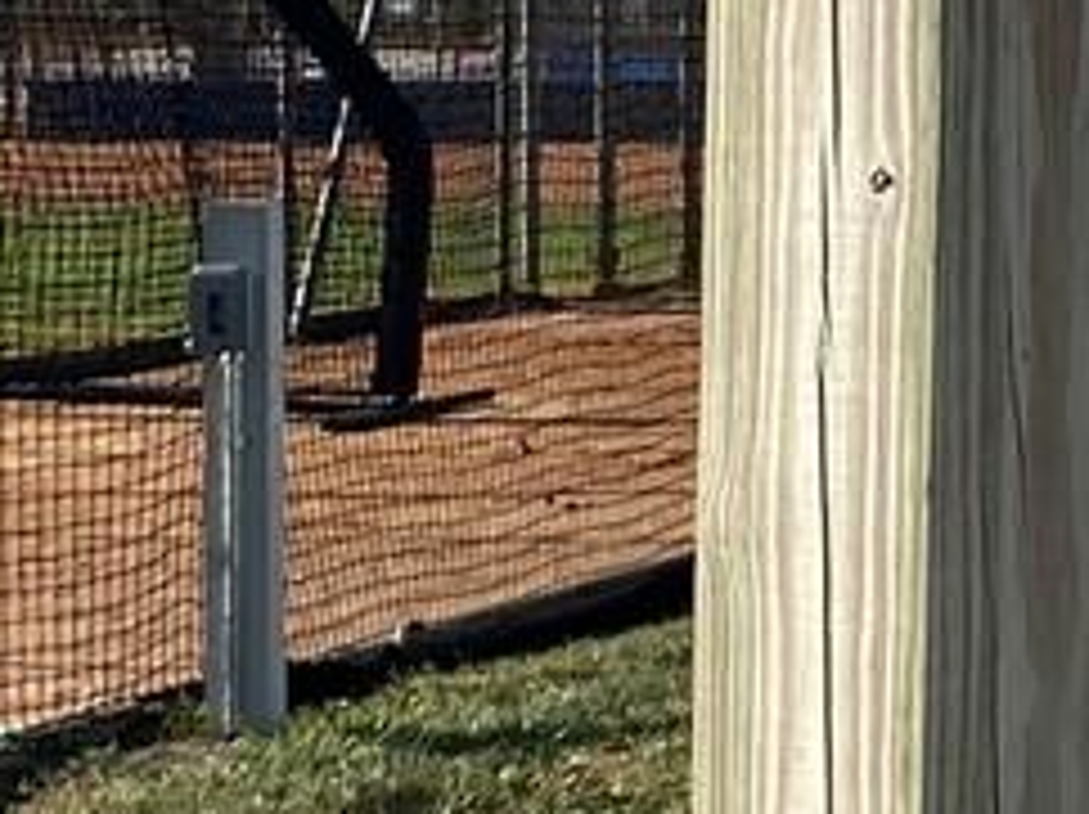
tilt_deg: -0.6
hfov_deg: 9.8
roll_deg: -0.5
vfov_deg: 8.6
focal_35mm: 172
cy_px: 58
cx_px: 2830
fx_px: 5406
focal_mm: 4.25
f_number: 1.8
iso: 32
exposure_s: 1/2410
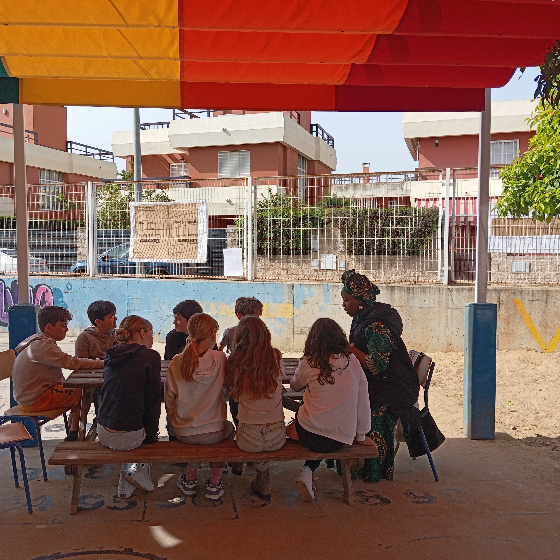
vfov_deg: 49.7
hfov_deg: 49.6
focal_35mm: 33
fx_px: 604
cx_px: 237
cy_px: 280
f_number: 1.8
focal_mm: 4.22
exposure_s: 1/543
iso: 57
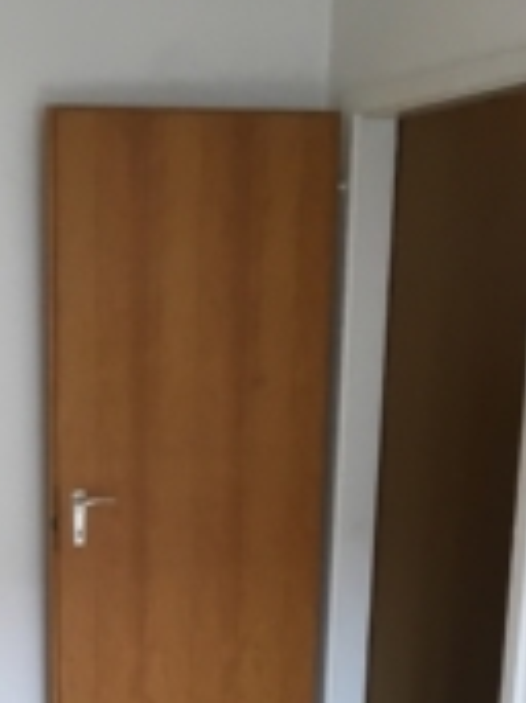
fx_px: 1724
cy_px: 970
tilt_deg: -18.8
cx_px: -2
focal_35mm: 85
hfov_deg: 17.0
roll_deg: +0.6
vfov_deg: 20.5
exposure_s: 1/30
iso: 32
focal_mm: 4.15
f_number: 2.2
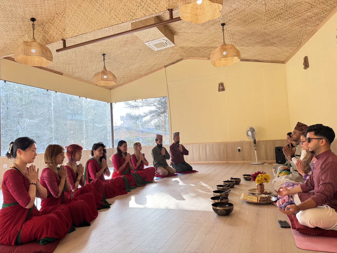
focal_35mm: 24
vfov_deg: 56.8
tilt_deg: +3.5
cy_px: 126
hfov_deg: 71.6
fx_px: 234
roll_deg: +3.3
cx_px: 168
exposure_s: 1/188
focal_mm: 6.76
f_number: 1.78
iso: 80
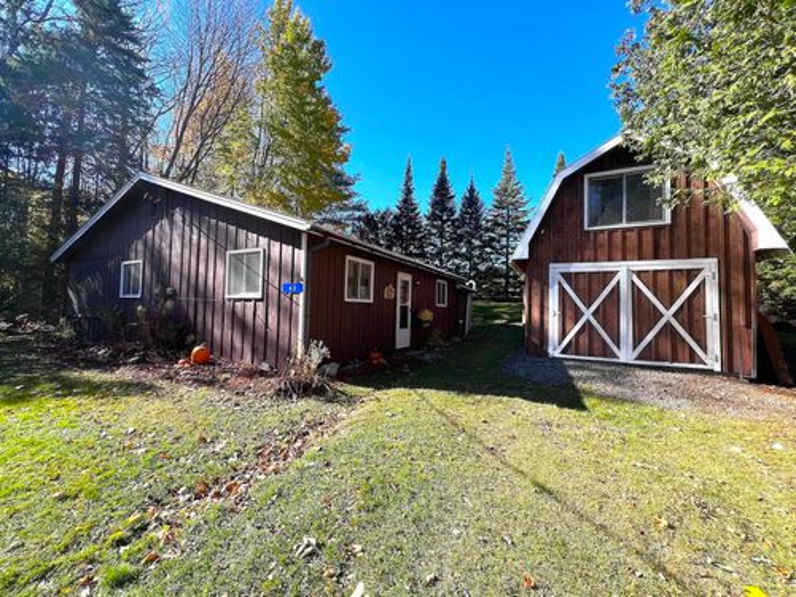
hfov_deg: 106.2
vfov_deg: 89.9
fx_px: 299
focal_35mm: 13
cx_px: 398
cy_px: 298
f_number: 1.8
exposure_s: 1/329
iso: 32
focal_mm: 1.57
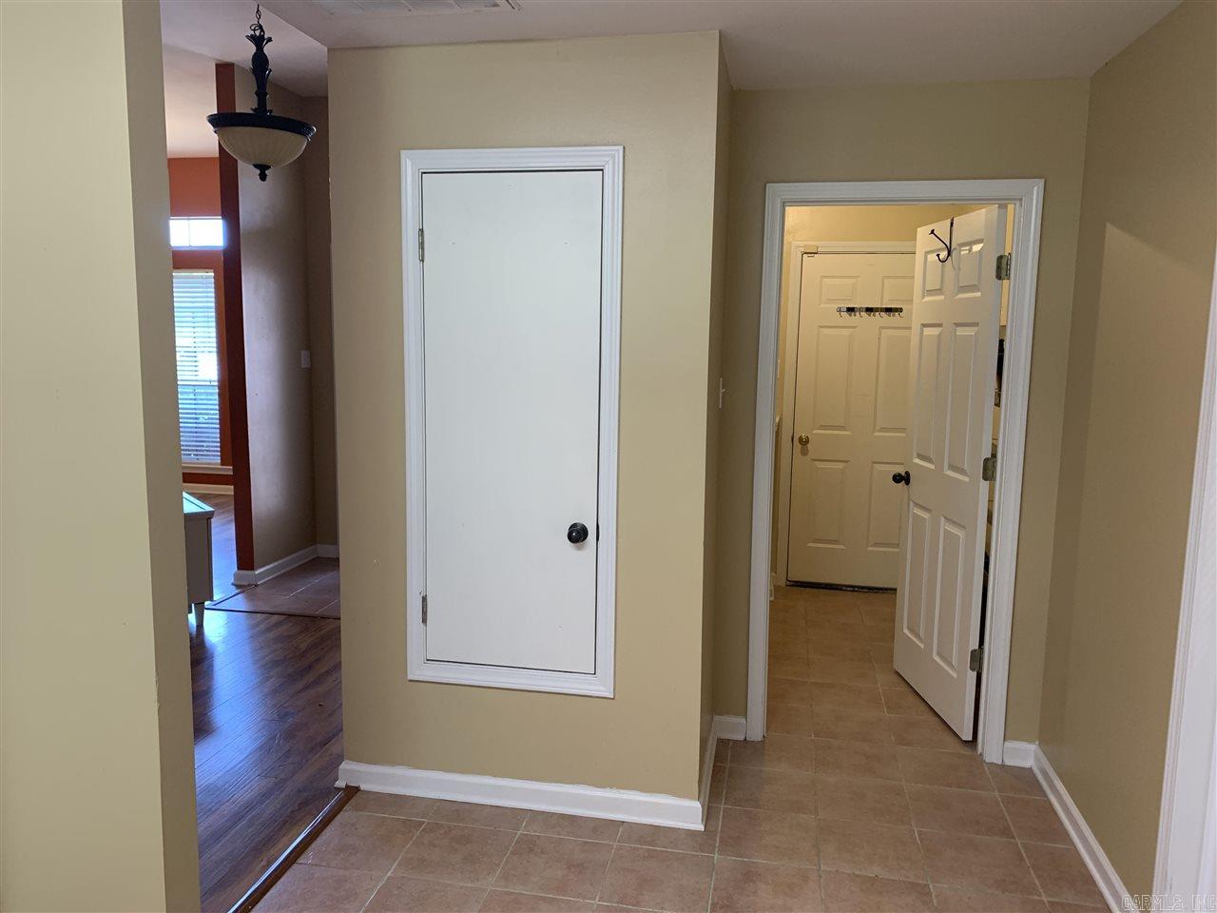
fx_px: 914
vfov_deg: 53.1
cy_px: 456
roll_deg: -0.6
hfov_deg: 67.3
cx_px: 608
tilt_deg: -8.6
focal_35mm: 26
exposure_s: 1/60
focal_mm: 4.25
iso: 125
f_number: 1.8
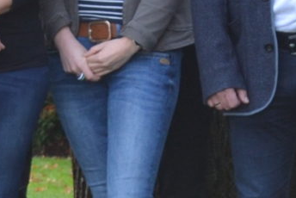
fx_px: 3119
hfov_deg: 5.4
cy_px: -190
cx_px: 429
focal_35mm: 379
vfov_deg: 3.6
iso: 280
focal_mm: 34
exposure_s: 1/125
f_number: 5.6
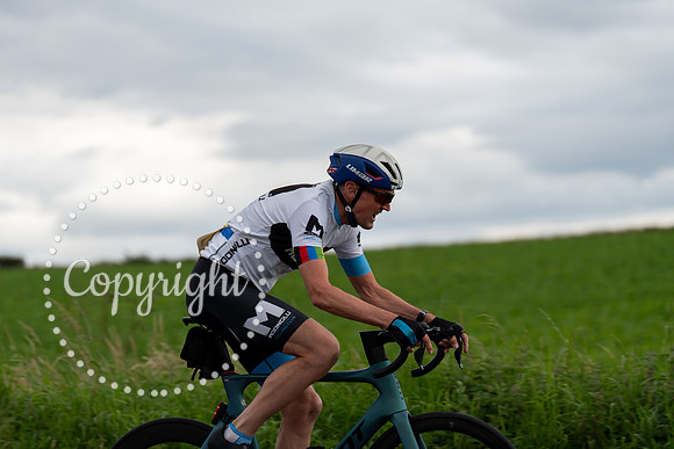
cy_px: 224
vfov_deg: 11.2
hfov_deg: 16.8
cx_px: 337
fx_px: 2285
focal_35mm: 122
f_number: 3.2
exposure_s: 1/800
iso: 500
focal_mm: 122
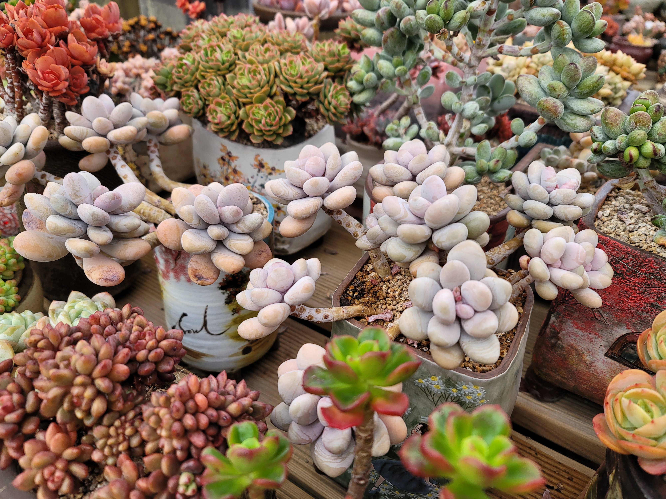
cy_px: 250
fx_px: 481
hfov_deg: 69.4
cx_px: 333
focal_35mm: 25
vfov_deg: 54.9
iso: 64
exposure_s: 1/120
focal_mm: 7
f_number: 1.8
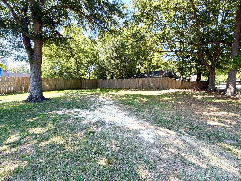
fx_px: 97
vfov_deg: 85.7
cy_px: 90
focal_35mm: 14
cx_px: 120
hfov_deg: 102.1
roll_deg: -0.3
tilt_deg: -5.8
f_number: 2.2
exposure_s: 1/181
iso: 50
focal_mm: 2.22
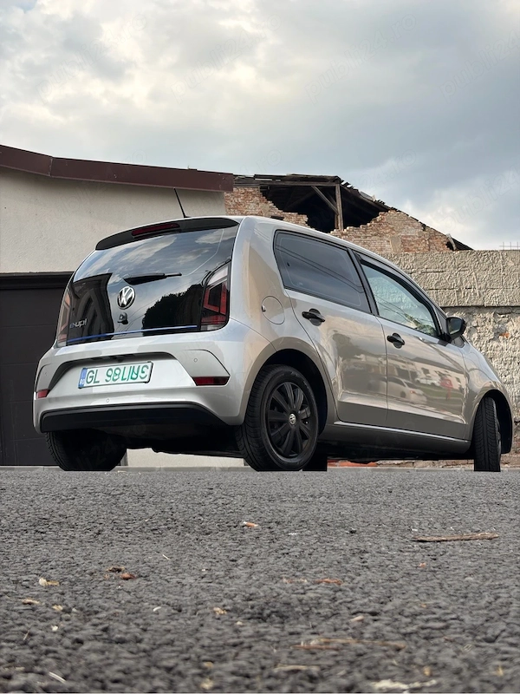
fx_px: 1042
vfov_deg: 36.8
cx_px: 260
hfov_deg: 28.0
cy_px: 347
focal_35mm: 52
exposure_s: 1/1312
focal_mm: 5.96
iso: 40
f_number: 1.6
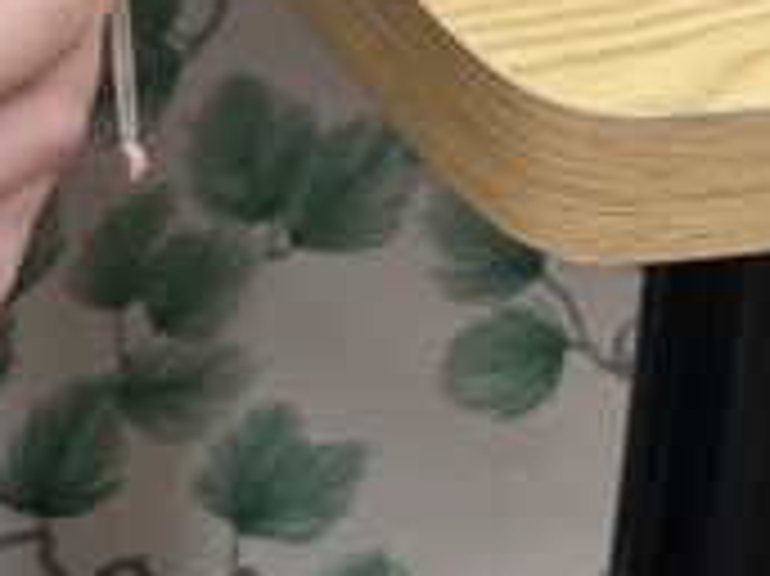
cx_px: -522
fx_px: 3379
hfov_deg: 12.1
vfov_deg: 7.9
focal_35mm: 152
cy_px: -1336
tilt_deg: -9.2
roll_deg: -4.2
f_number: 1.6
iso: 40
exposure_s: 1/100
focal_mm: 5.1
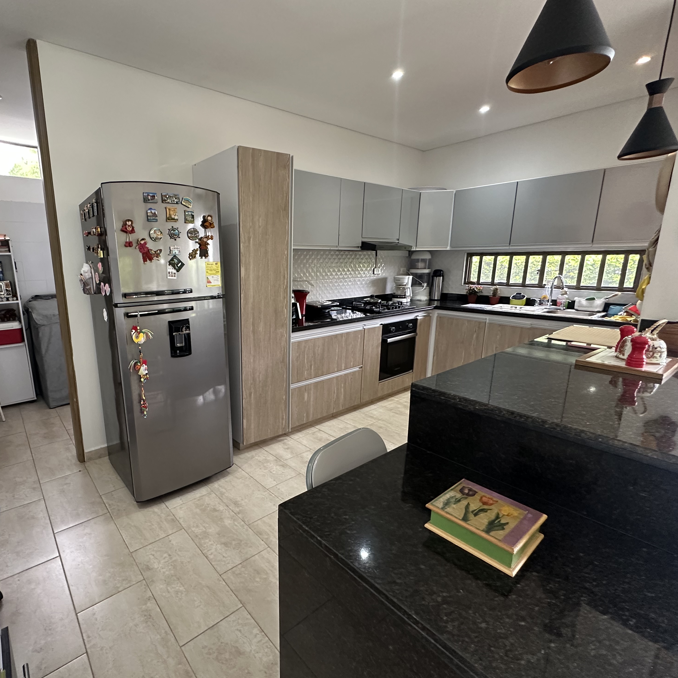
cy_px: 340
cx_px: 253
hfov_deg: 82.3
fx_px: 377
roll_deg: +0.5
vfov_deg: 84.0
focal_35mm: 17
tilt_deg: -12.5
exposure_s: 1/94
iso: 320
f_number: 2.2
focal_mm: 2.22
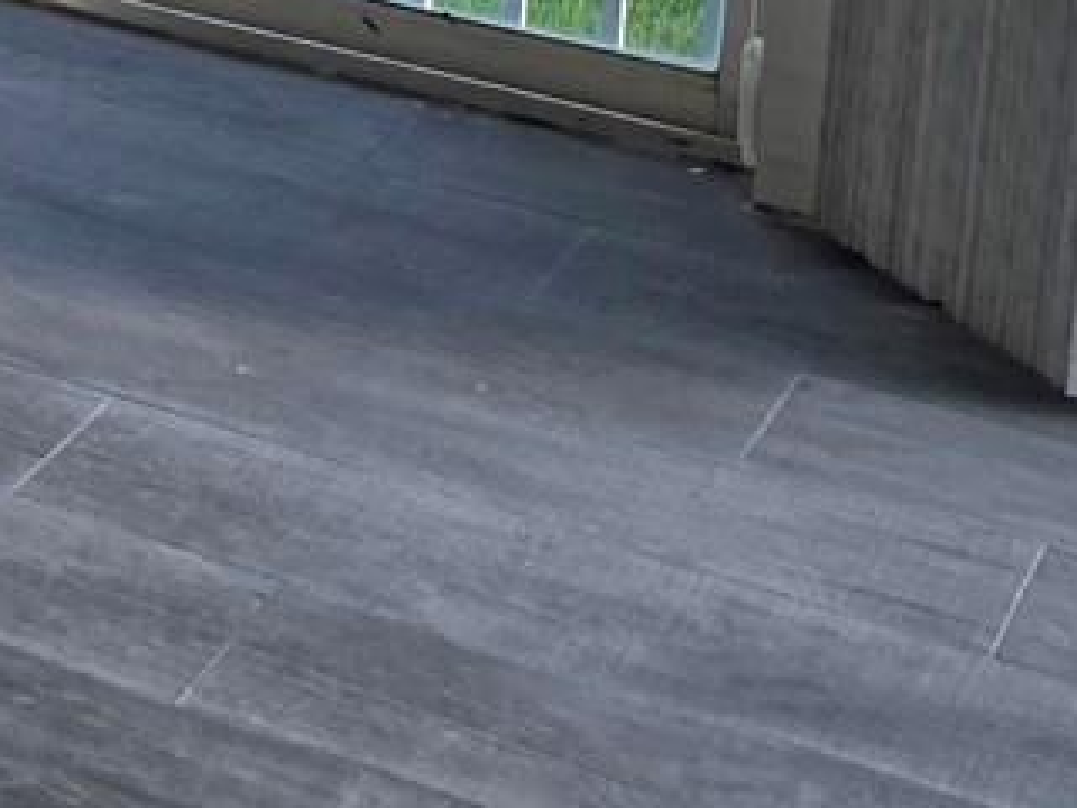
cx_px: -848
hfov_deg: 14.9
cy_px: -754
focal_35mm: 115
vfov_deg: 11.7
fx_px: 3578
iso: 20
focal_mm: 6.3
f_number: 1.7
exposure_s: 1/120
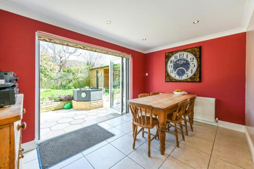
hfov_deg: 104.3
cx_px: 127
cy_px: 84
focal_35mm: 14
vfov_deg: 81.2
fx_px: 99
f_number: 9
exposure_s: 1/80
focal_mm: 14
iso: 320
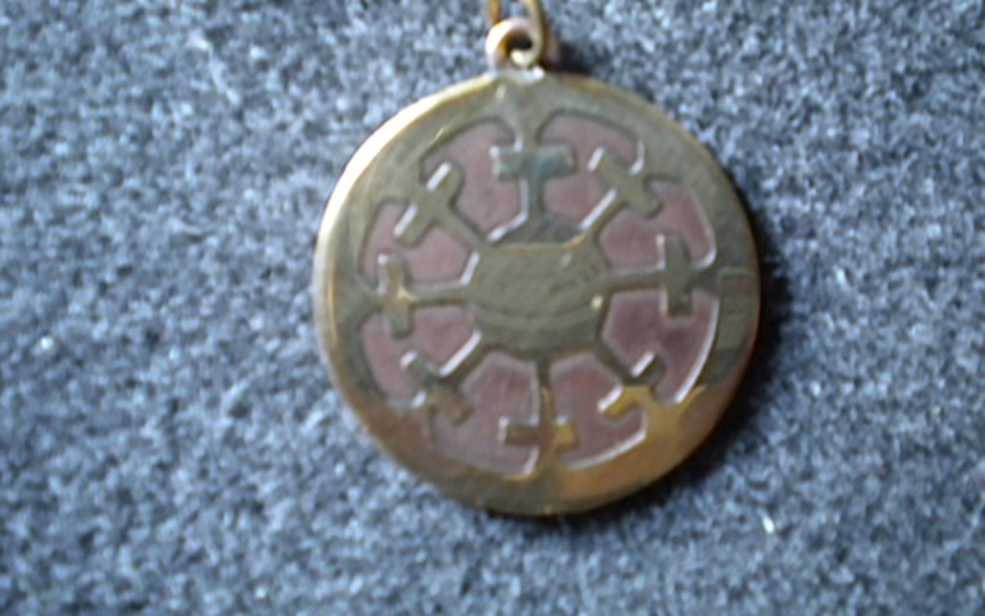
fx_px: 1315
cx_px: 546
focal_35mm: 49
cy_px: 230
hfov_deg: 41.0
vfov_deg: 26.3
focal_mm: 7.4
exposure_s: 1/9.6
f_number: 3.5
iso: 400
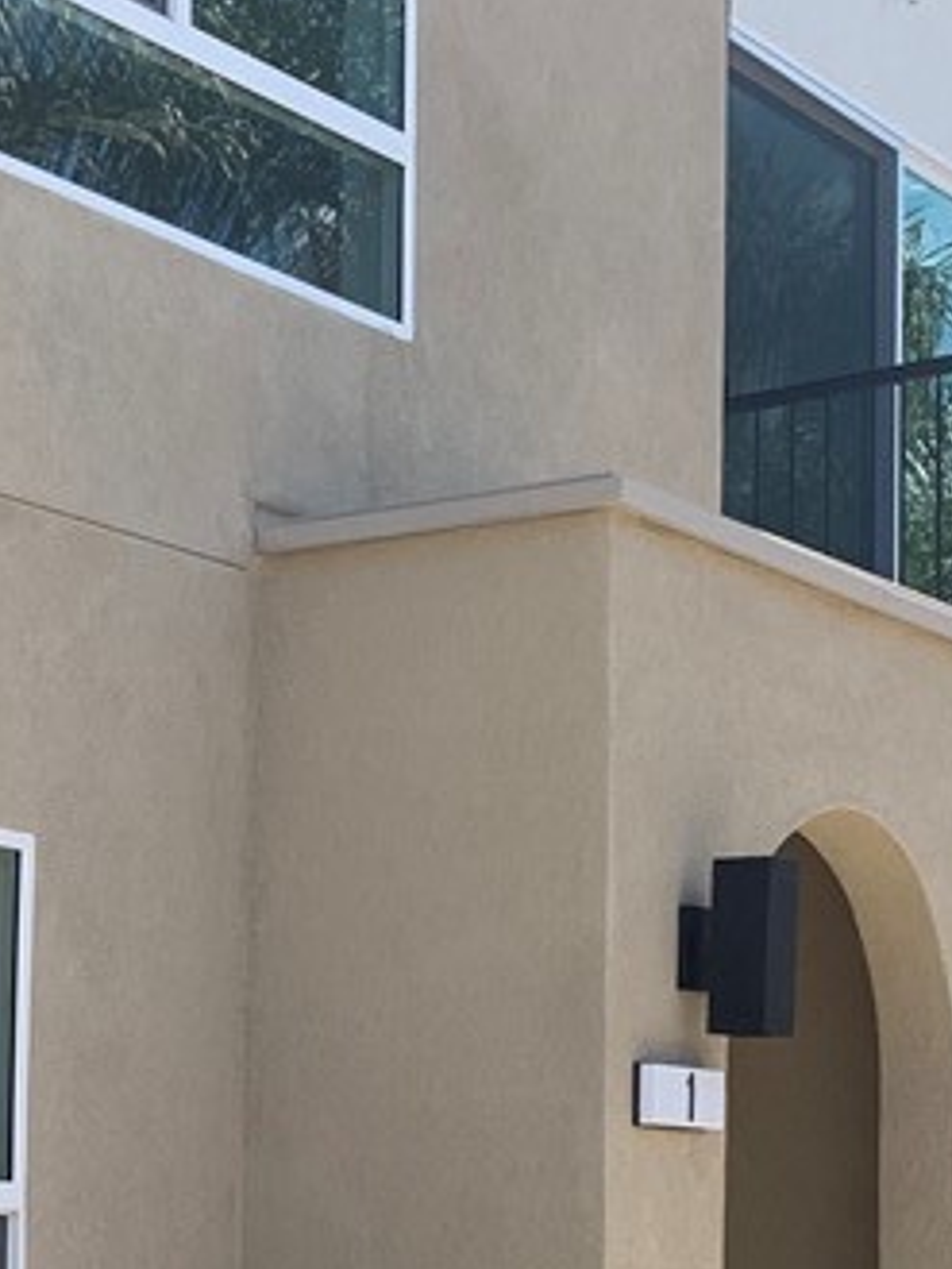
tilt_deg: +0.9
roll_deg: -0.8
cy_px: 1192
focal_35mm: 81
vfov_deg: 23.3
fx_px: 2968
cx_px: -77
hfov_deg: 17.6
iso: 25
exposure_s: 1/972
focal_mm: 4.25
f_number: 1.8
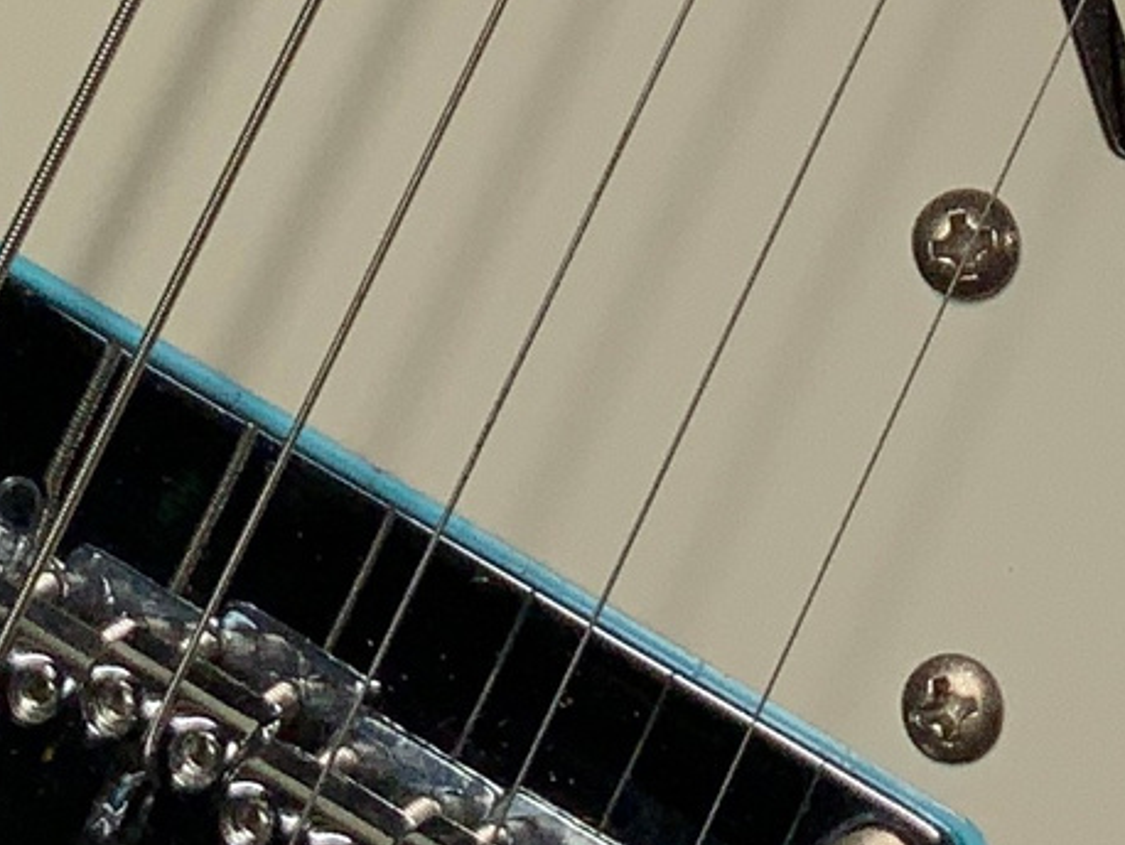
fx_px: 5268
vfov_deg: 8.8
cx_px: 951
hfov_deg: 12.1
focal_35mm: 162
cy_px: -715
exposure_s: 1/1144
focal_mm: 3
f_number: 1.8
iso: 16
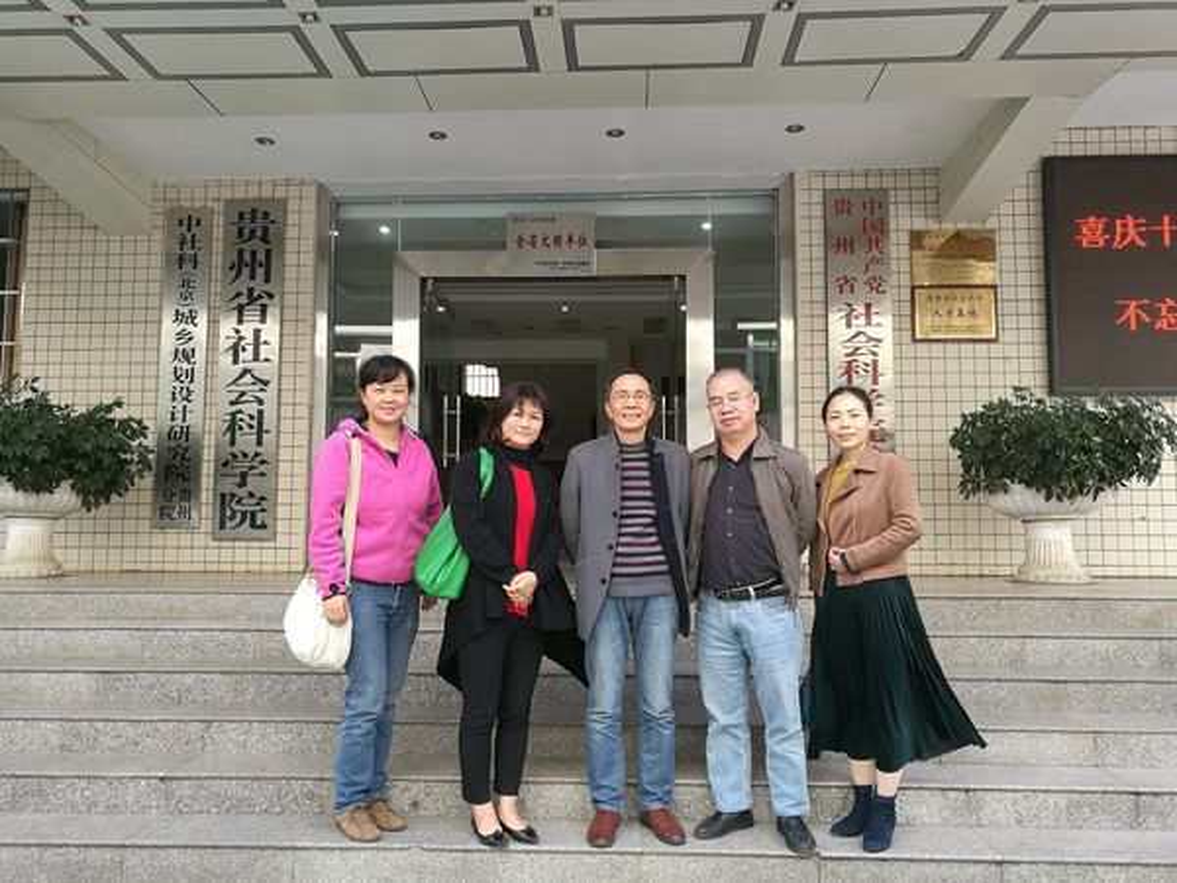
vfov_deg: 51.4
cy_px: 442
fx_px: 918
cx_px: 588
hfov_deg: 65.3
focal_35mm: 27
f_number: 2.2
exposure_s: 1/100
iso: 50
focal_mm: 4.5
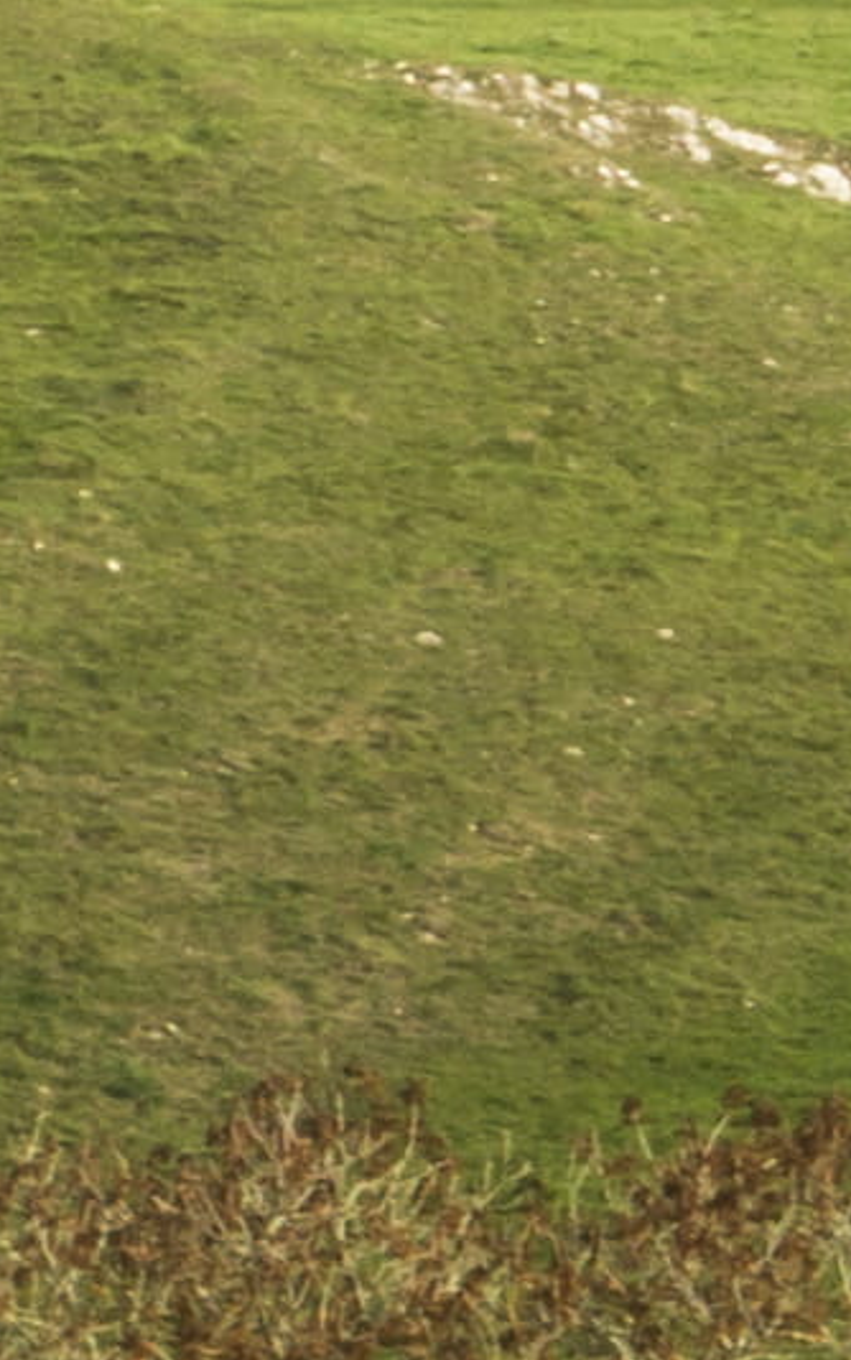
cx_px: -4889
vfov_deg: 5.8
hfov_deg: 3.1
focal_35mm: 364
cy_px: 619
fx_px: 13500
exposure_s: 1/125
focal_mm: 24
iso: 200
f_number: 14
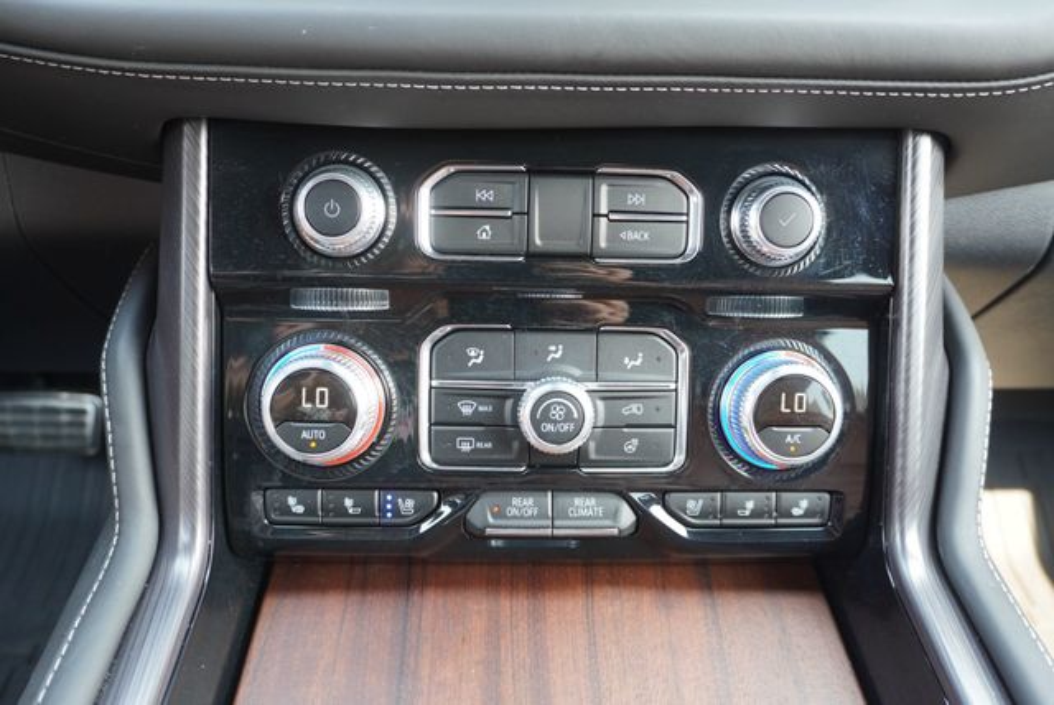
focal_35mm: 28
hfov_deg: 64.5
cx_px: 527
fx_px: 835
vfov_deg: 45.8
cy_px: 352
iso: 400
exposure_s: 1/60
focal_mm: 19
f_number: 4
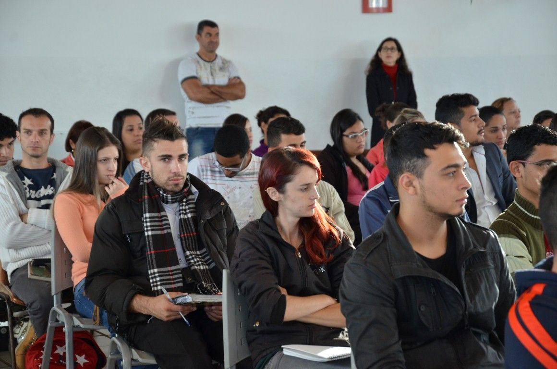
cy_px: 184
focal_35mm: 112
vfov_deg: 12.1
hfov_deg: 18.2
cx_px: 278
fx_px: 1737
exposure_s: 1/60
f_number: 5.3
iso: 800
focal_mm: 75
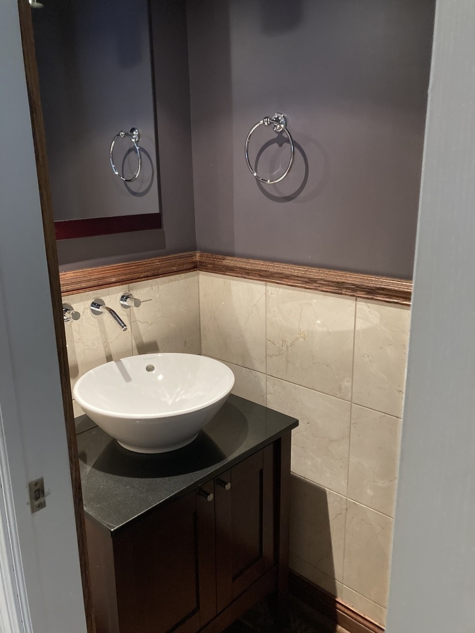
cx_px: 238
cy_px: 316
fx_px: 512
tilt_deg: -13.9
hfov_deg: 49.7
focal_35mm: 28
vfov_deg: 63.4
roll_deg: +0.7
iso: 500
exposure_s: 1/30
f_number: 1.8
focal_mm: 3.99
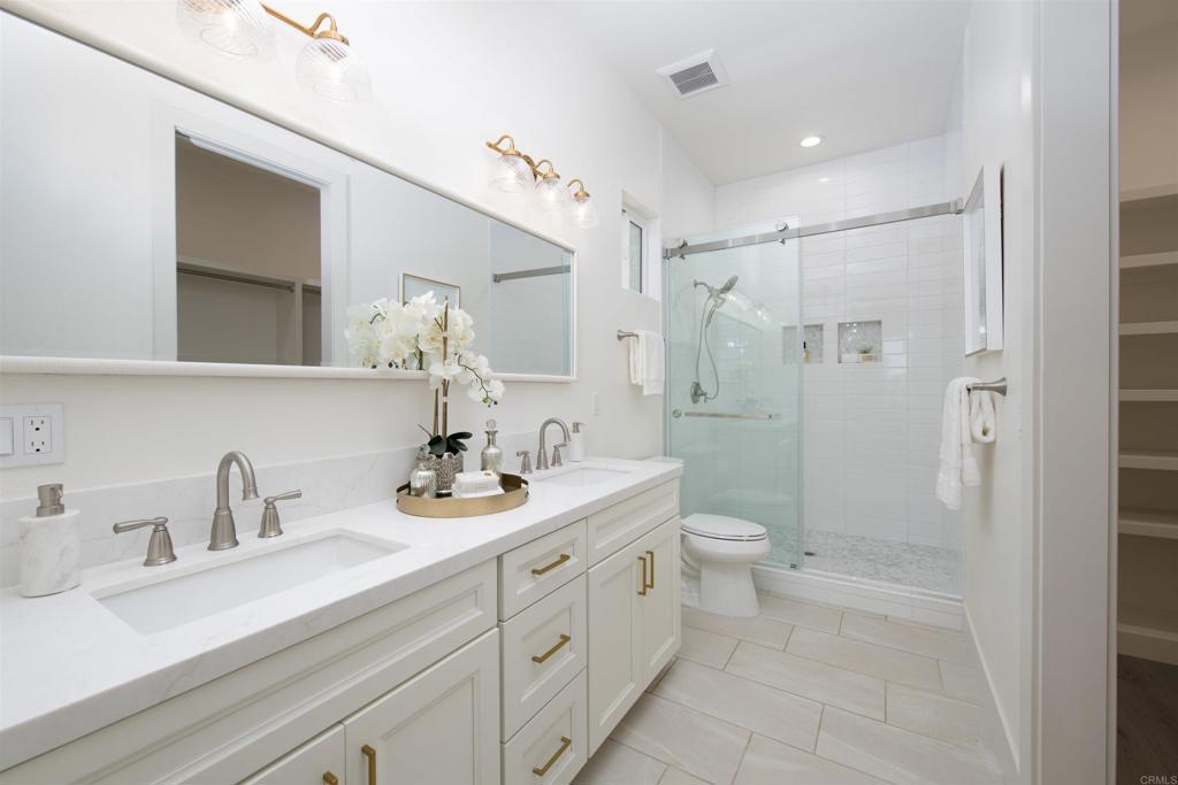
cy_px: 392
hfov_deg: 104.2
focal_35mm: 14
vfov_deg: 81.2
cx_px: 589
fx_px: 458
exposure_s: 1/250
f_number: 8
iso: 320
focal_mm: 14
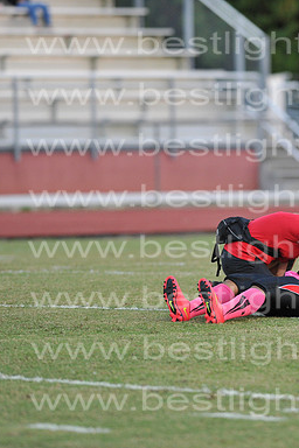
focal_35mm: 453
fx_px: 5643
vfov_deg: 4.6
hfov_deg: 3.0
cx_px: 294
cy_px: 224
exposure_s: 1/500
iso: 2000
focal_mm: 300
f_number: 4
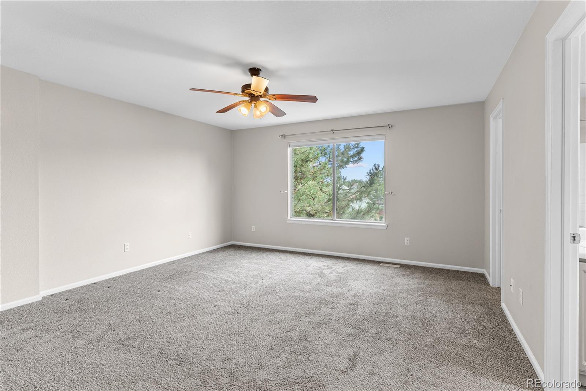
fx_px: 277
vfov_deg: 70.5
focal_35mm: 17
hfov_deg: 93.3
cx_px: 293
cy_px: 196
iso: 100
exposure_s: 1/4
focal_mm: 17
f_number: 7.1
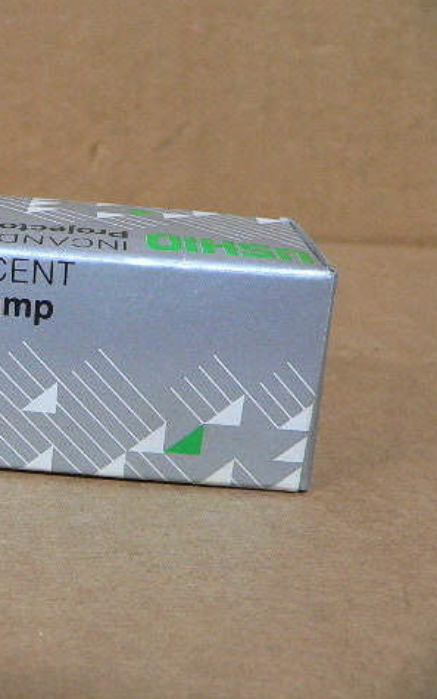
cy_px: 347
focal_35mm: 50
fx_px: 952
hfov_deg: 24.5
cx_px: -15
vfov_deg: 40.3
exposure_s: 1/15
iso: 200
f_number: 2.8
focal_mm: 4.6
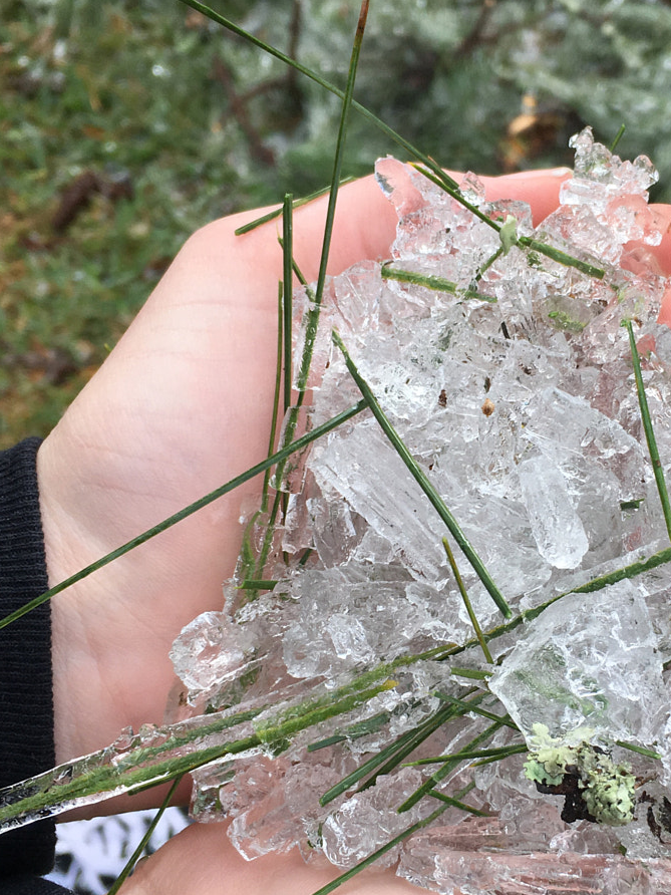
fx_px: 1344
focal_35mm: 52
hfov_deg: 27.8
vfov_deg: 36.8
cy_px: 503
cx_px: 476
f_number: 2.2
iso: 25
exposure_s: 1/557
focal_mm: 4.15
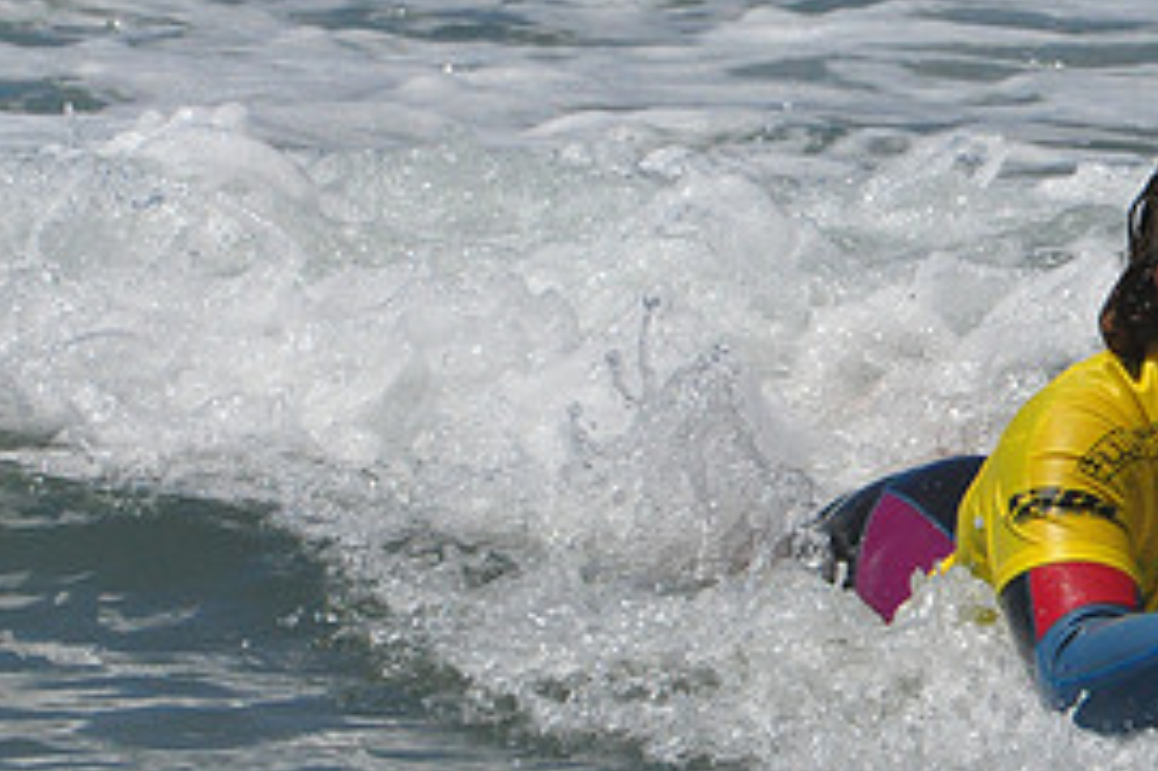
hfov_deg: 1.2
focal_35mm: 1759
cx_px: 1201
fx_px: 56545
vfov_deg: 0.8
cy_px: 424
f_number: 16
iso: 1250
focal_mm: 550
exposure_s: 1/2000
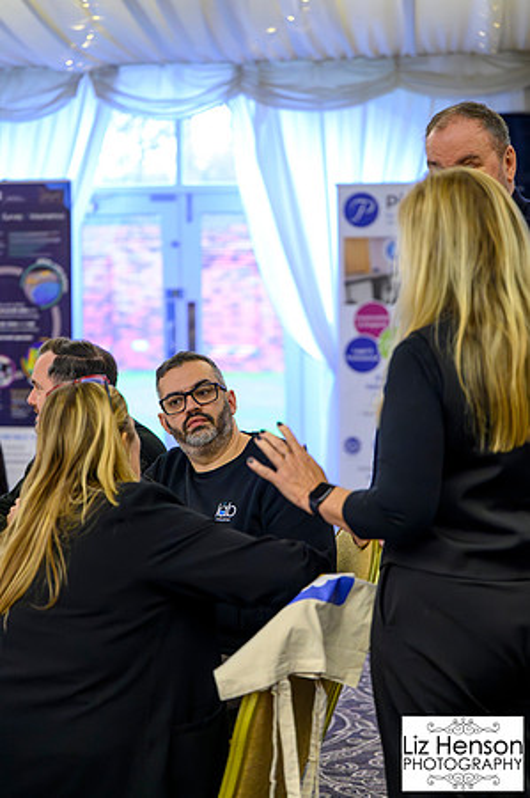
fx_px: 1549
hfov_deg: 19.4
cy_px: 399
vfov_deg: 28.9
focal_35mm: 70
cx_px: 265
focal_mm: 70
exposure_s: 1/200
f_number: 2.8
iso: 12800
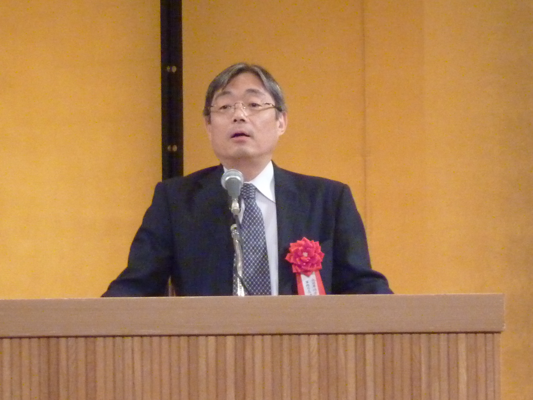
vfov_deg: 3.2
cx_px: 266
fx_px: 7206
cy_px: 200
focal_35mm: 468
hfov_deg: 4.2
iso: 800
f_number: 4.7
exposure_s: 1/60
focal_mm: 42.6
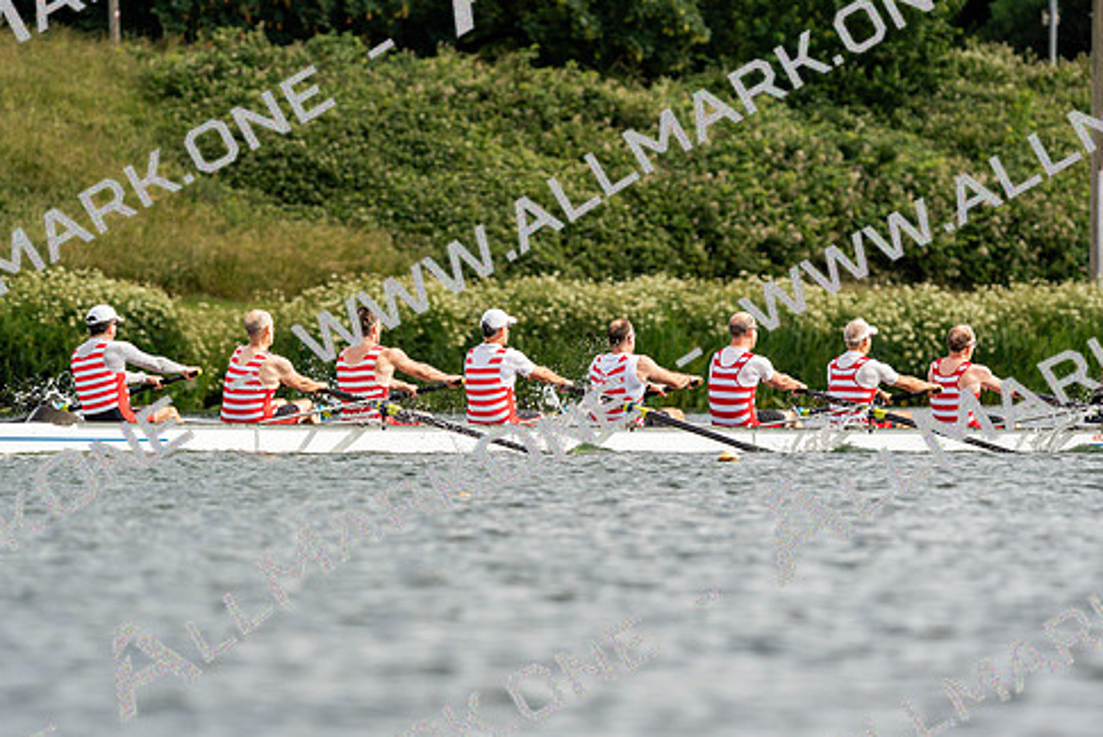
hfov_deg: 4.4
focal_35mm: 471
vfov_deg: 2.9
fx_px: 14439
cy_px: 370
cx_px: 573
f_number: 6.3
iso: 320
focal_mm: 394
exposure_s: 1/2000
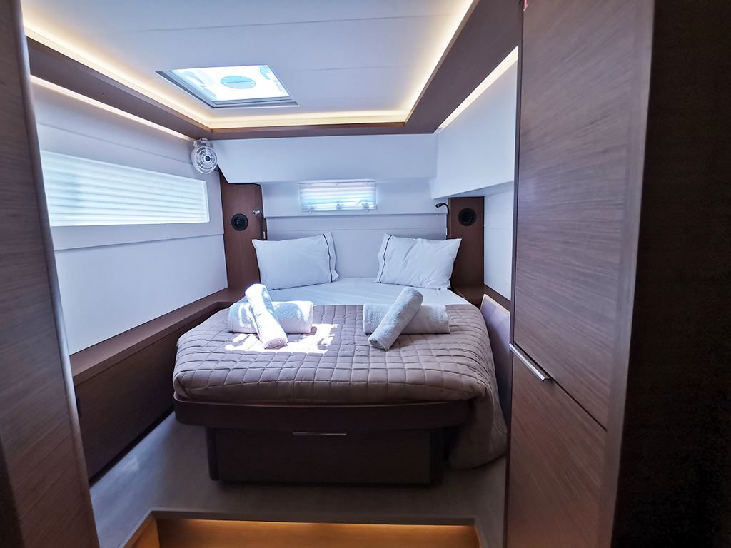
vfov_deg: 74.7
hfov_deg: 91.0
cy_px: 274
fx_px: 359
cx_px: 366
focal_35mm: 17
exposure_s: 1/100
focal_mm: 2.23
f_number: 2.2
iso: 80
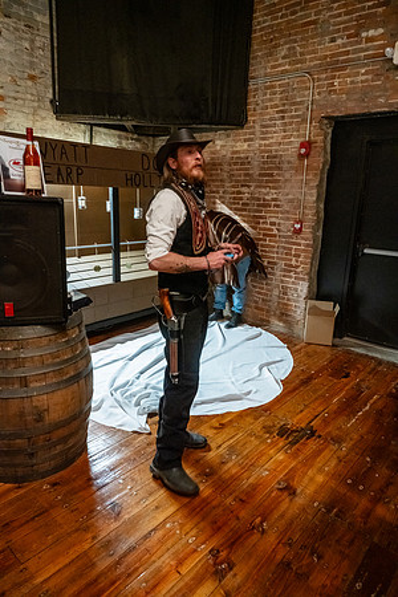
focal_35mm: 24
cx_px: 199
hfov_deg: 53.1
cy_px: 298
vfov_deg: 73.7
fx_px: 398
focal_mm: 24
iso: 6400
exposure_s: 1/40
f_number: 7.1
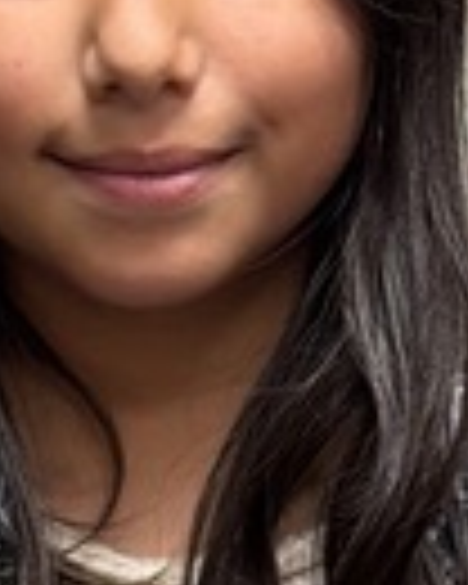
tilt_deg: -14.0
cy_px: 891
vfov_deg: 10.1
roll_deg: -0.7
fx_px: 3186
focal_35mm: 184
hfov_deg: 8.4
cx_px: 243
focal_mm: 6.76
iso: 200
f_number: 1.78
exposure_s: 1/84
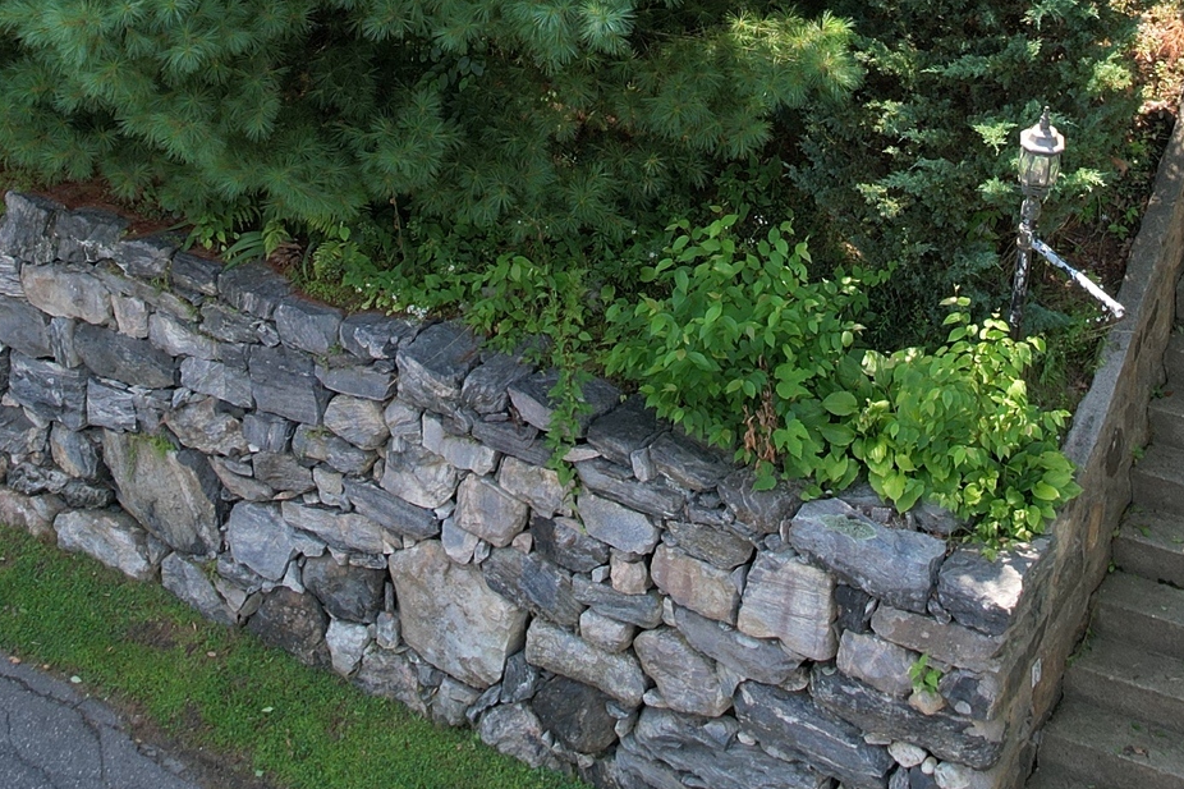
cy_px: -246
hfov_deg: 27.7
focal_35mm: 73
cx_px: 648
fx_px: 2400
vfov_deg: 17.5
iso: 100
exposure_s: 1/320
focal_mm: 8.38
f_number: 2.8
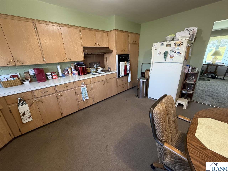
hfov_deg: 102.1
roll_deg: +1.8
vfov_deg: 85.6
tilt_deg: -21.1
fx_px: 92
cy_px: 86
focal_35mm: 14
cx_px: 114
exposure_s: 1/60
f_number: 2.2
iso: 400
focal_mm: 2.22
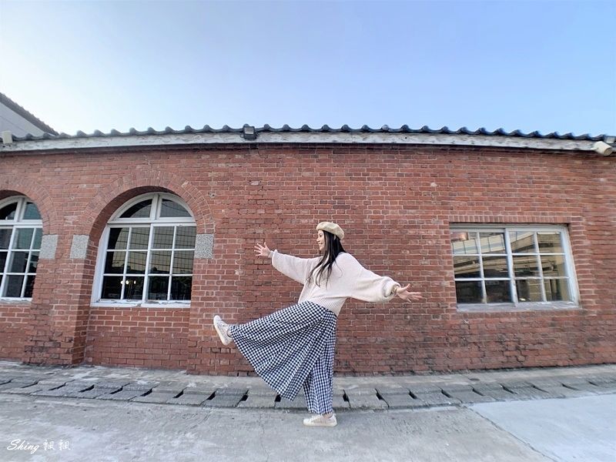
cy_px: 231
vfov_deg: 53.1
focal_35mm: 26
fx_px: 463
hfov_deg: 67.3
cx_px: 308
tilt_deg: +16.1
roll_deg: -0.9
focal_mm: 4.25
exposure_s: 1/512
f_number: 1.8
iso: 25
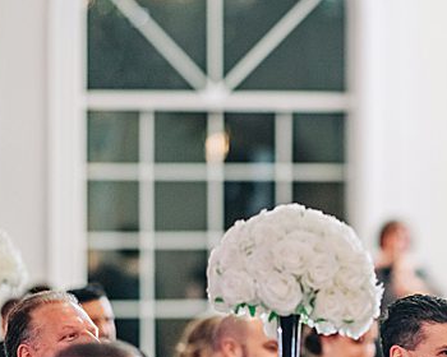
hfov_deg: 7.3
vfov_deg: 5.8
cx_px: 499
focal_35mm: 265
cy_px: 295
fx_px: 3506
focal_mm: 105
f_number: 1.4
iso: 800
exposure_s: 1/160
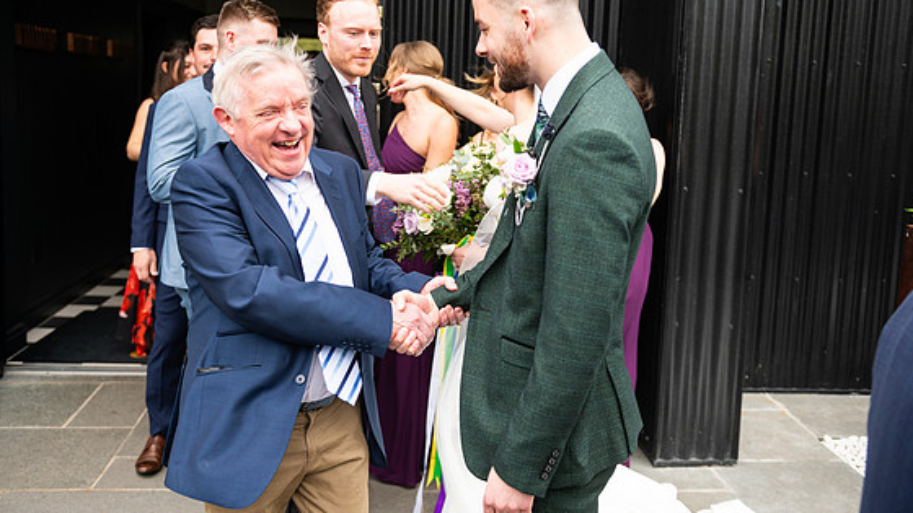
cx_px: 445
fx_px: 920
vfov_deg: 31.1
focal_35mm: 38
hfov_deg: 52.8
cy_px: 216
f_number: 3.5
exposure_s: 1/200
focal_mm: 35
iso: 125
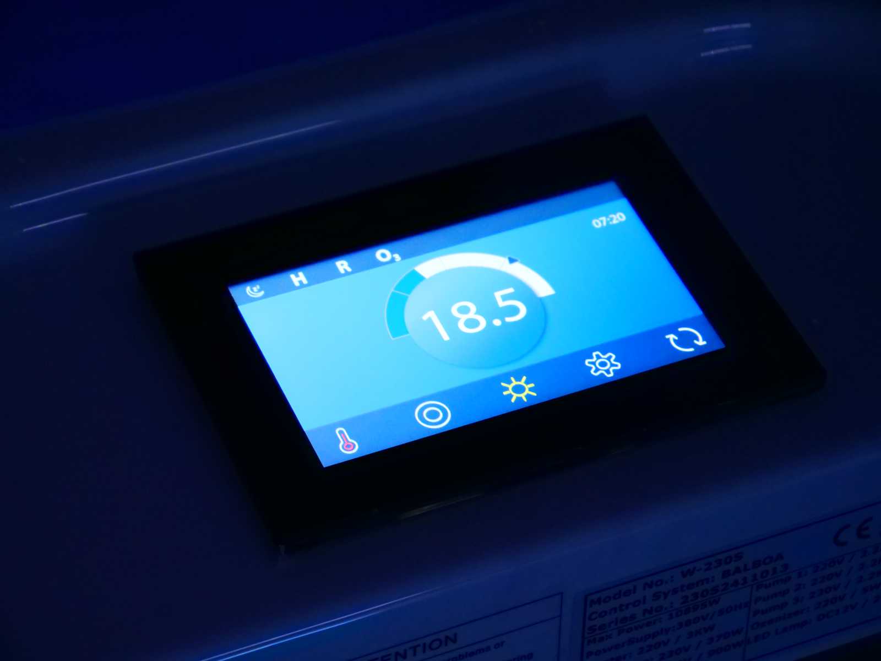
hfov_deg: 16.4
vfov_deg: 12.3
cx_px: 440
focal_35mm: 120
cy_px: 330
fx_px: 3054
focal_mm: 60
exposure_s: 1/50
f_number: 5.6
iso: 3200
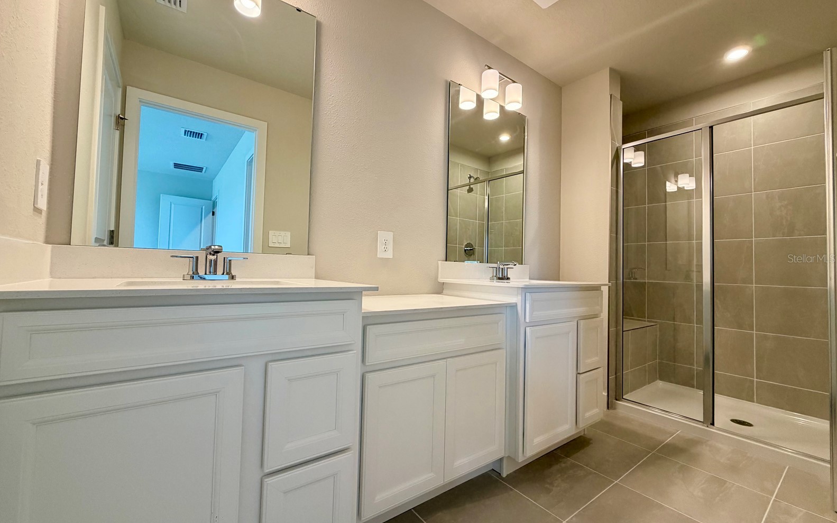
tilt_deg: +2.0
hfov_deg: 101.5
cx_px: 415
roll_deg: -0.9
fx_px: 342
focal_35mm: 15
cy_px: 258
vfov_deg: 74.8
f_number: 2.2
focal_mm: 2.22
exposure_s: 1/120
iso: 320
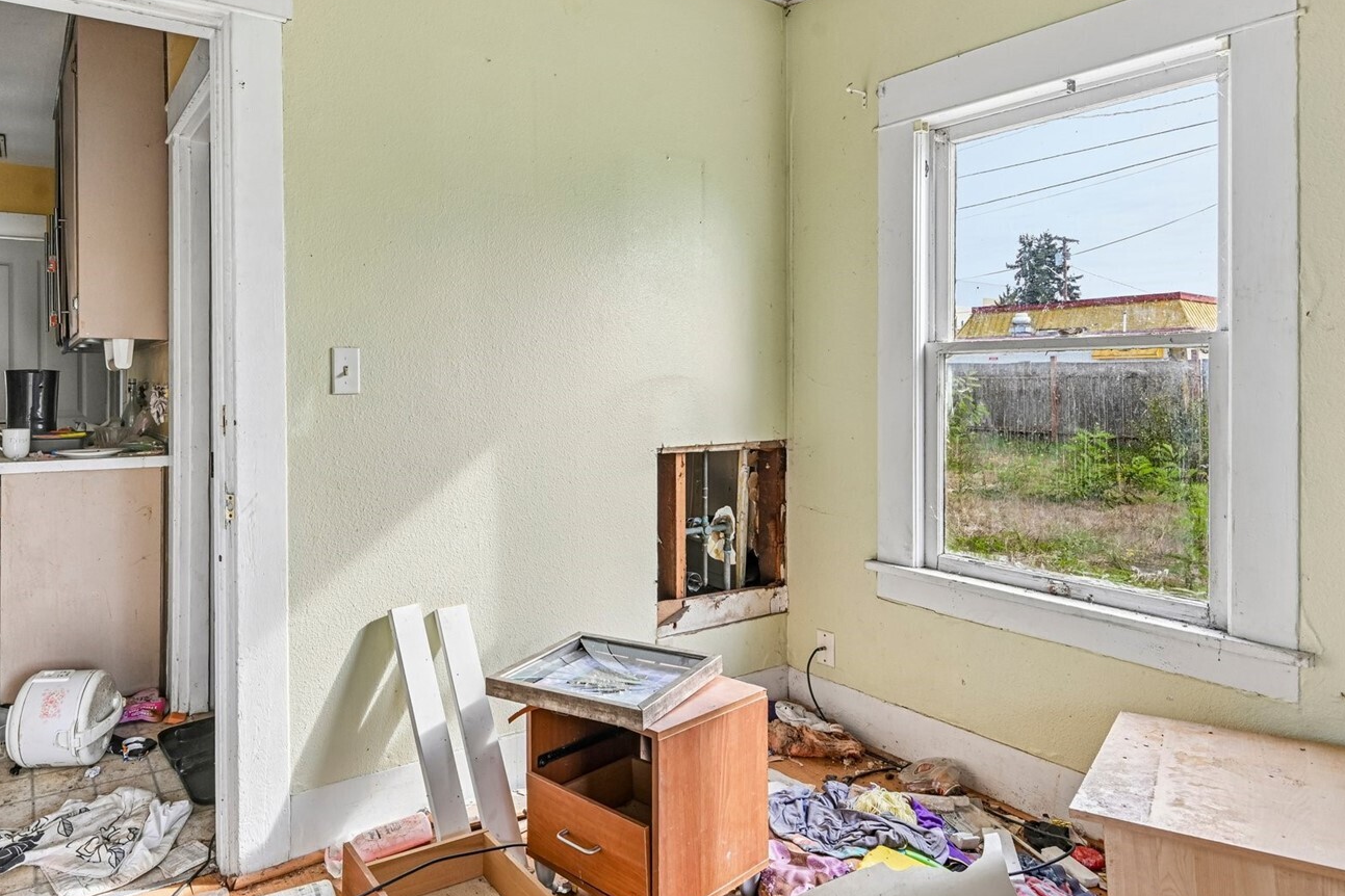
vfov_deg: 59.2
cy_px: 379
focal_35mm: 21
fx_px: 785
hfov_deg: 79.9
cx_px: 515
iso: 400
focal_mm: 16
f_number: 8
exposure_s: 1/200
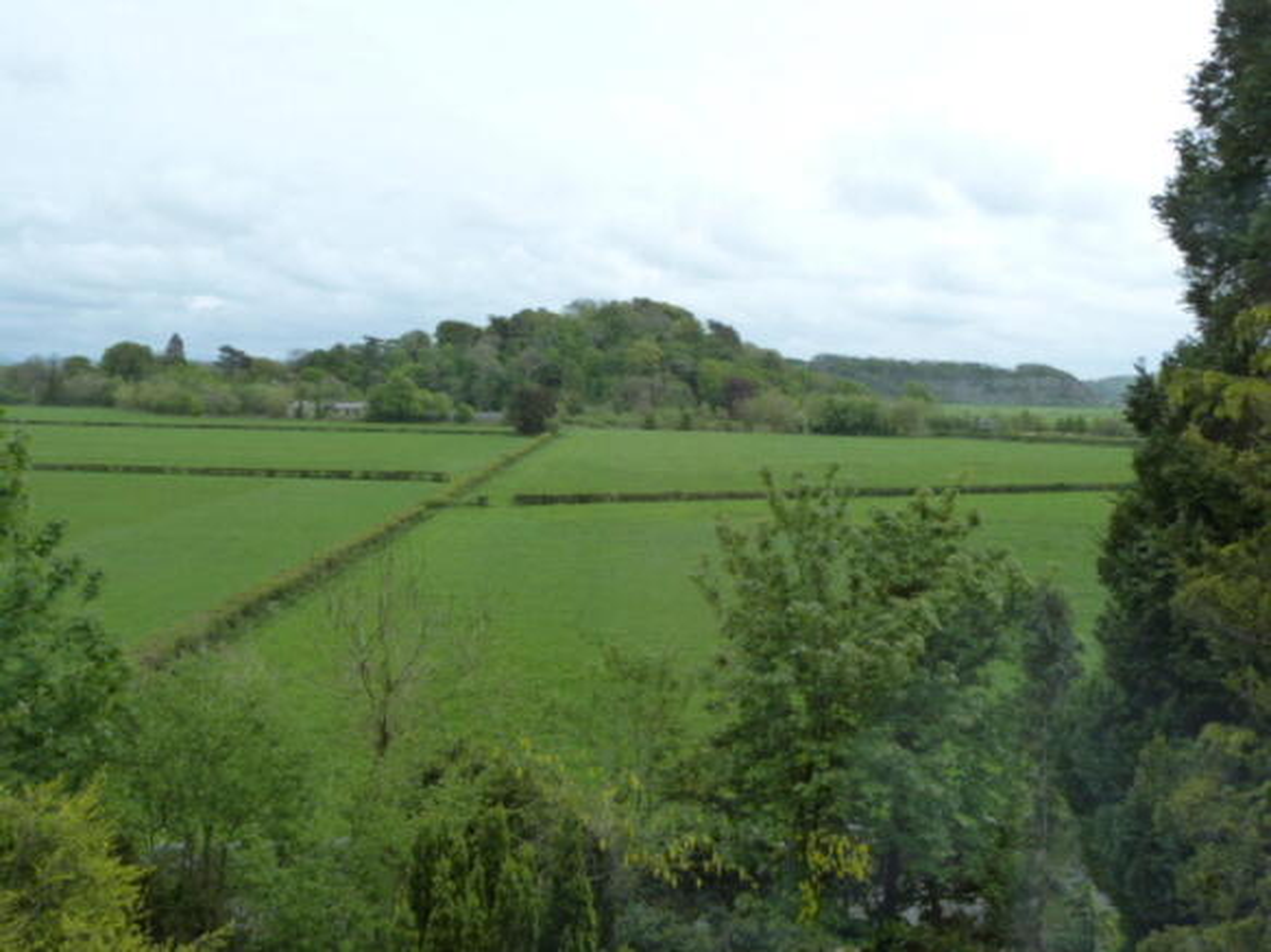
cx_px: 636
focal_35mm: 33
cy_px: 476
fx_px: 1211
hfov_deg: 55.4
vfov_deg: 42.9
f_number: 5.6
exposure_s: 1/200
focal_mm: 5.9
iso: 160
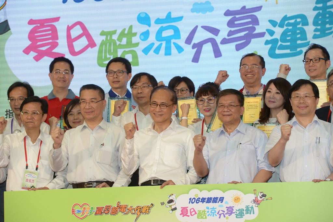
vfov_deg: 11.4
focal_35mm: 120
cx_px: 166
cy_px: 111
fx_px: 1110
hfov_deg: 17.1
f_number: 5.6
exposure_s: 1/200
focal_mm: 120
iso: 800
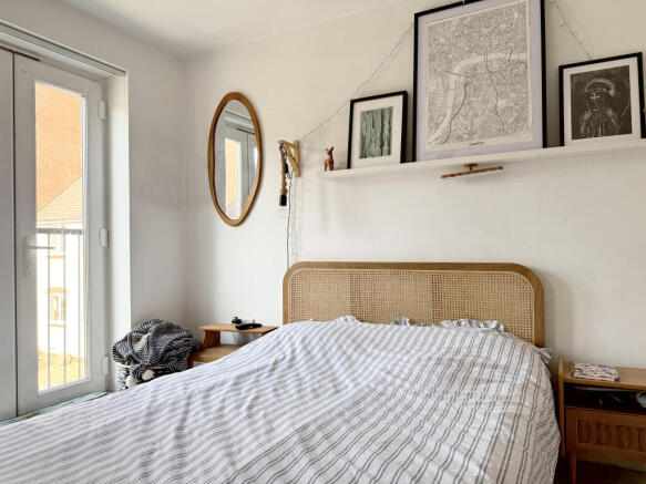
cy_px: 242
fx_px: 448
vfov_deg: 56.8
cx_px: 323
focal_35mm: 24
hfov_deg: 71.6
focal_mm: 6.76
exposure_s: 1/235
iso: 125
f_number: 1.78
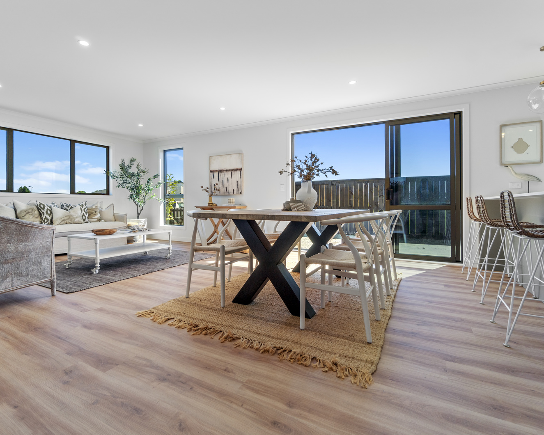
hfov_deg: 89.6
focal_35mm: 17
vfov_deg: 77.0
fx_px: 274
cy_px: 216
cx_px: 262
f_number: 4.5
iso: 100
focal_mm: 10
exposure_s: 1/30
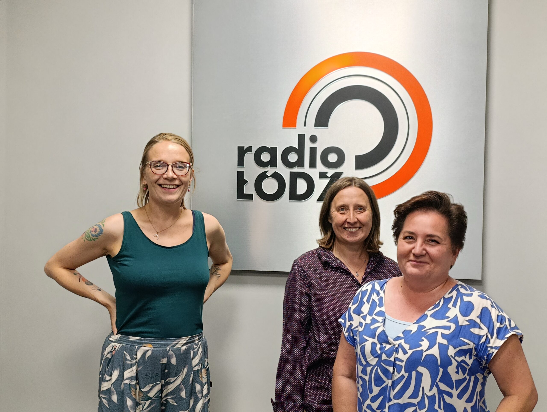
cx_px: 274
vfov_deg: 31.6
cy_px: 206
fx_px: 728
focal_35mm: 46
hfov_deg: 41.2
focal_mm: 6.11
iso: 1159
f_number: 1.65
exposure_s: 1/100
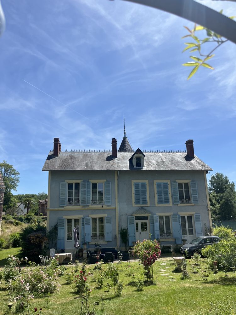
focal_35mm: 26
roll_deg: +2.0
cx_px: 118
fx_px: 236
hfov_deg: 53.1
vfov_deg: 67.3
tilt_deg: +13.5
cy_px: 158
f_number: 1.6
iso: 50
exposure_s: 1/4310
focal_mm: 5.1
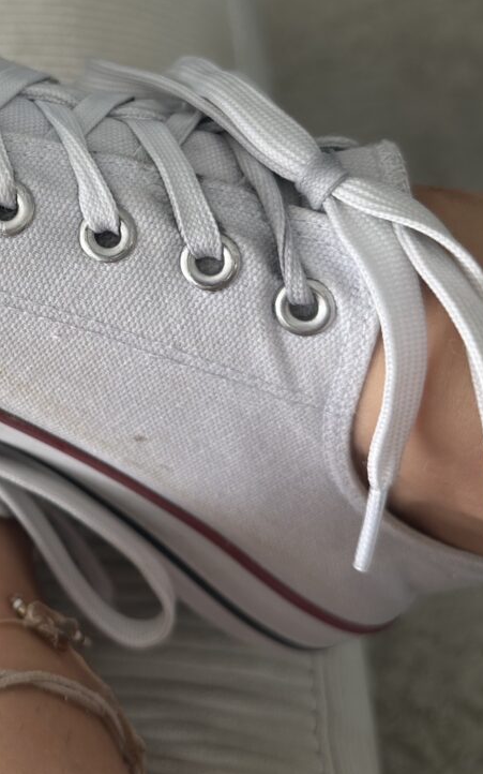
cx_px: -14
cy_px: 248
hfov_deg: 25.8
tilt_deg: -48.1
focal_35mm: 47
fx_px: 990
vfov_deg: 42.0
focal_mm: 6.86
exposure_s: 1/103
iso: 50
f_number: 1.78
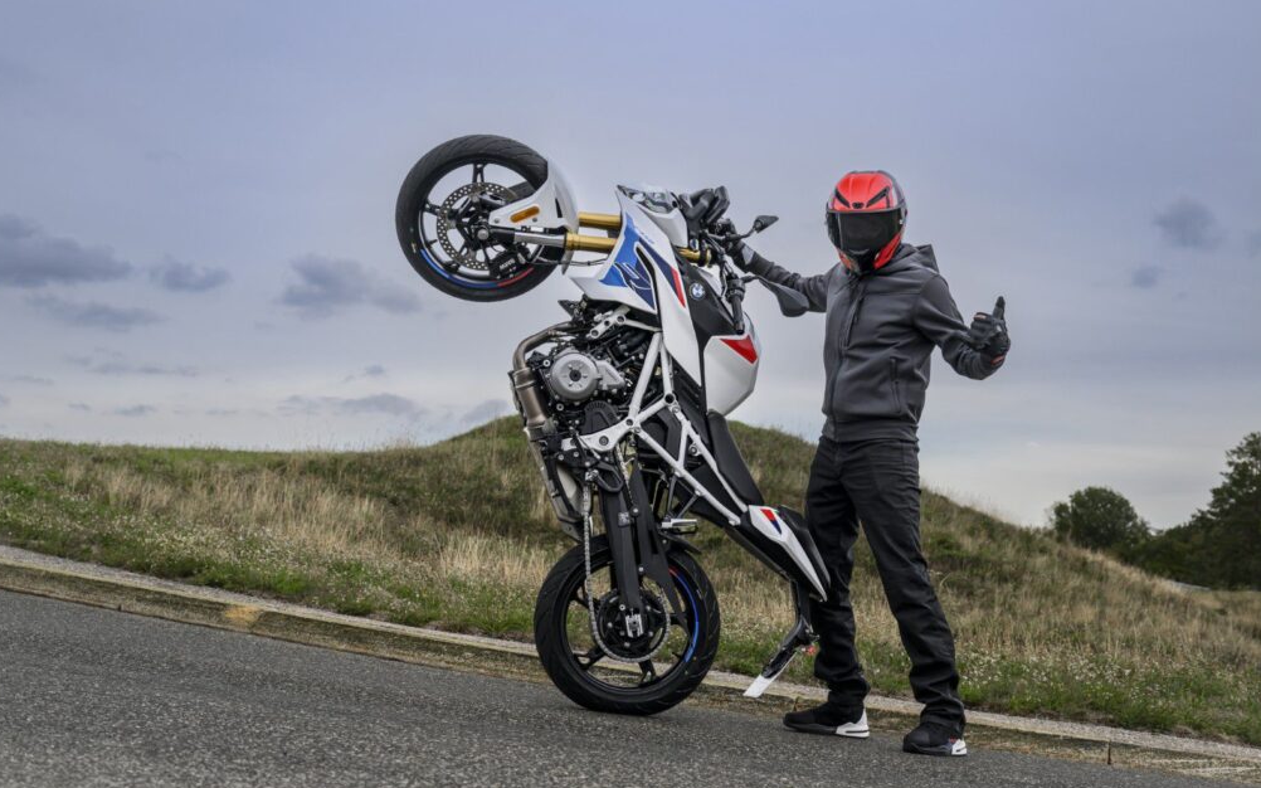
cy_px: 427
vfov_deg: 25.8
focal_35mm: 50
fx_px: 1718
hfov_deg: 40.3
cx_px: 628
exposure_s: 1/200
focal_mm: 48
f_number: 6.3
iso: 320
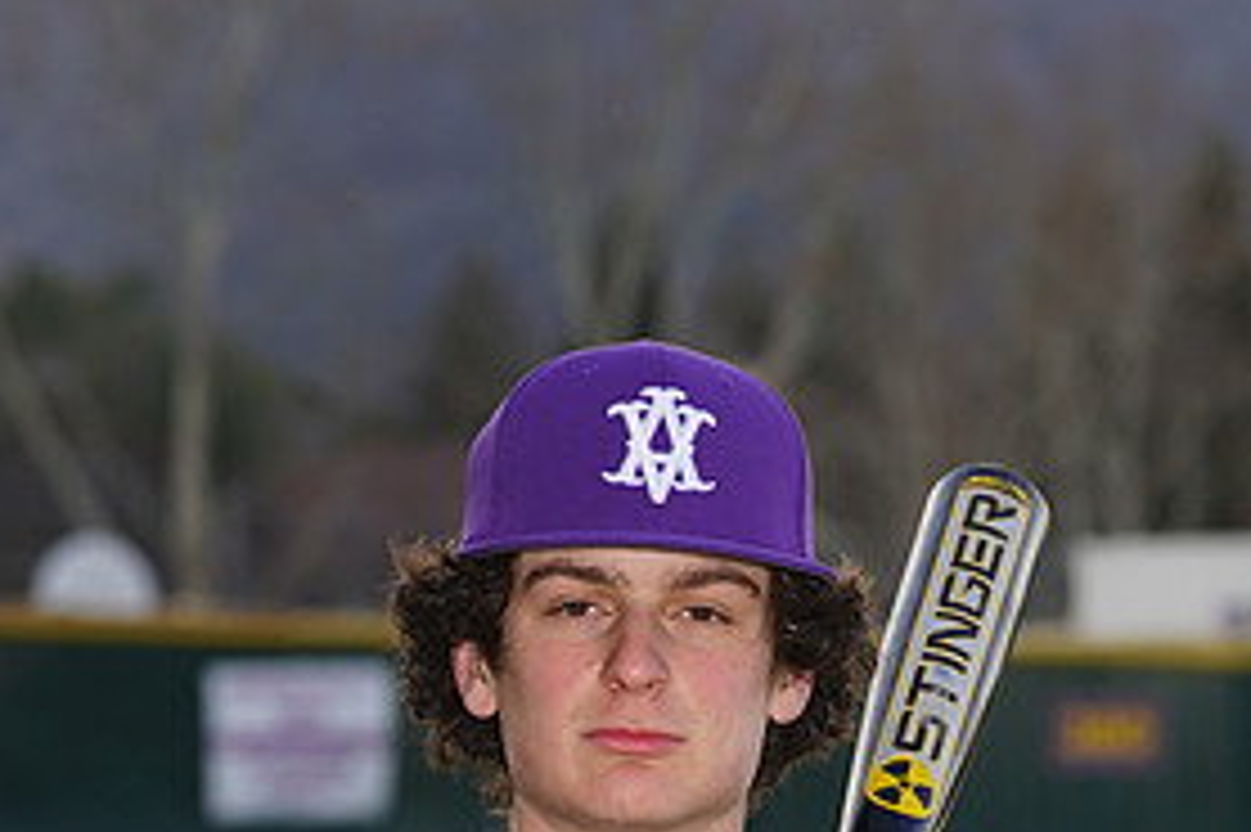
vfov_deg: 4.0
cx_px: 641
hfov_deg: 6.0
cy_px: 1223
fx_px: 11877
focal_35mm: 342
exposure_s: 1/250
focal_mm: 164
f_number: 8
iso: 100
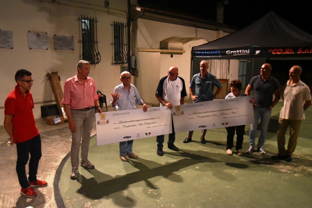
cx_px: 156
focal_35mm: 28
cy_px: 104
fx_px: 243
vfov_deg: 46.4
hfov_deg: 65.5
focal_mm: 28
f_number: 4.2
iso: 7200
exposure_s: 1/200
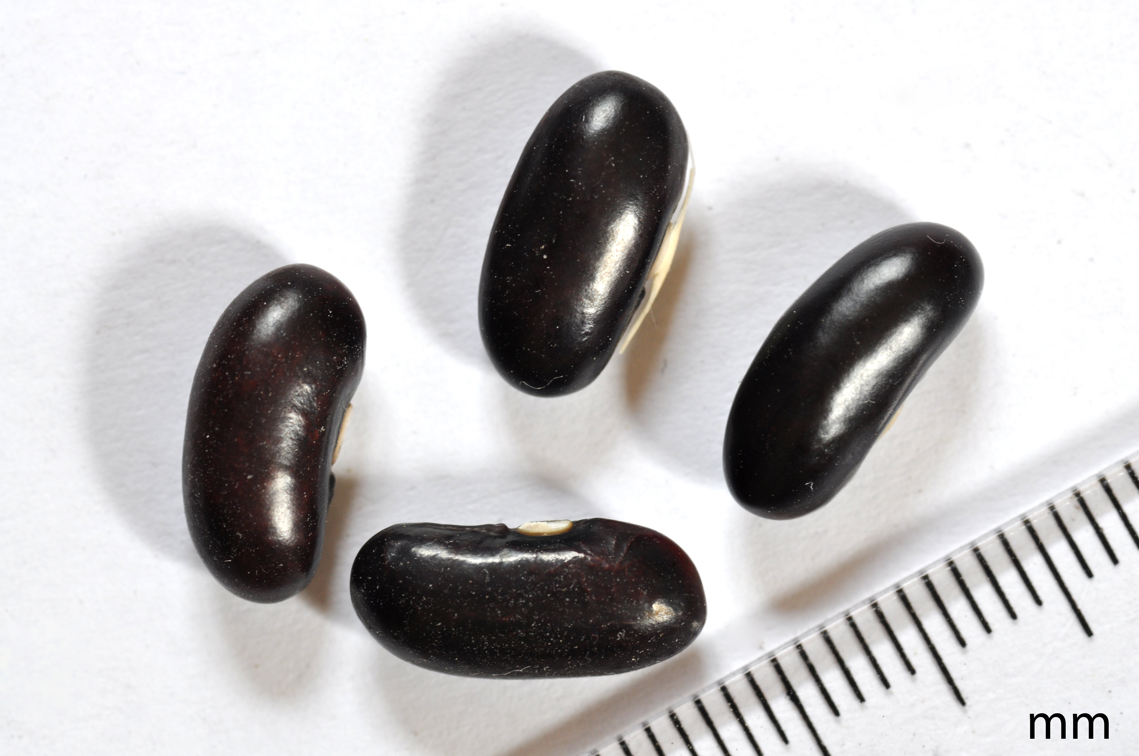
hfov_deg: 13.1
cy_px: 378
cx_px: 570
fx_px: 4977
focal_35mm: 158
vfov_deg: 8.7
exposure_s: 1/5
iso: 400
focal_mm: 105
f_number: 14
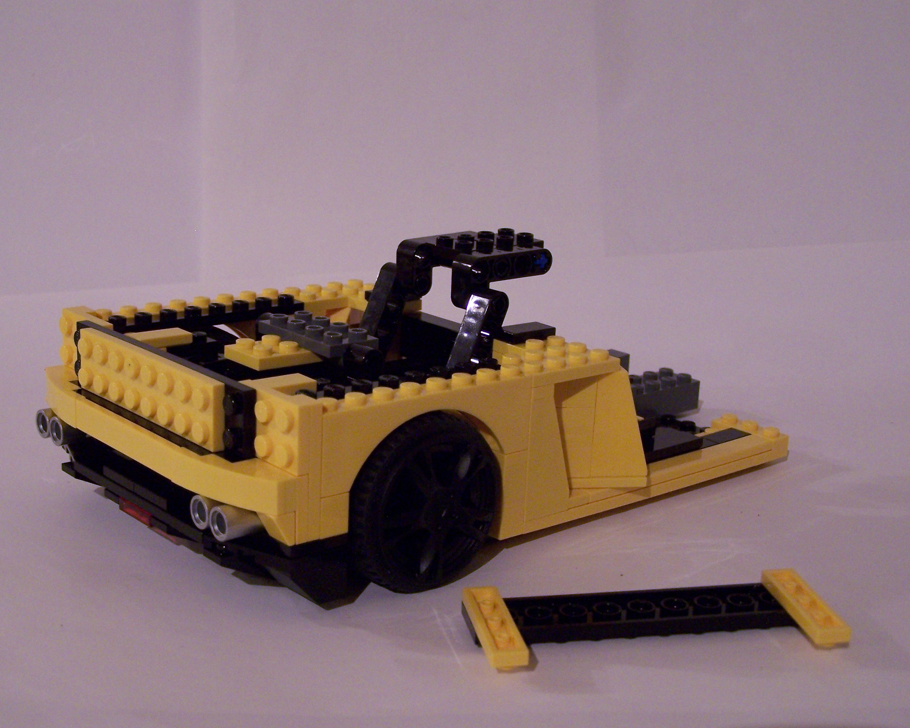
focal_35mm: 54
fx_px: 1454
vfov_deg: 28.1
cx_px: 421
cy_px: 362
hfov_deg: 34.7
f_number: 3
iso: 200
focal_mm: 8.5
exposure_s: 1/8
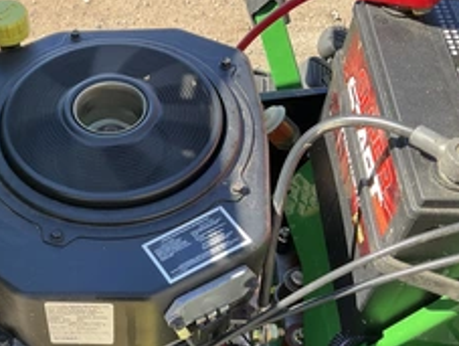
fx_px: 677
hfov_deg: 36.1
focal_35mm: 51
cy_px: 231
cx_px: 85
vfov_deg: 28.5
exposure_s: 1/181
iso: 25
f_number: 1.8
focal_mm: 3
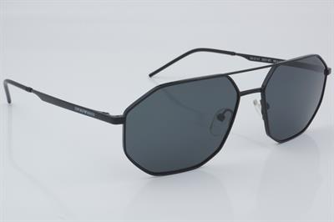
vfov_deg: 18.2
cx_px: 167
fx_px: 695
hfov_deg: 27.0
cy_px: 111
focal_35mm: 75
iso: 100
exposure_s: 1/4
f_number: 32
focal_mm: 50
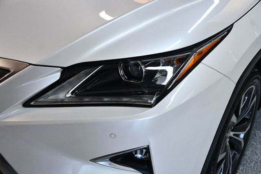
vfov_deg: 29.8
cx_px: 130
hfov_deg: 43.6
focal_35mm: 45
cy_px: 87
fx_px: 326
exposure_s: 1/125
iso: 800
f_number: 4
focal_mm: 30
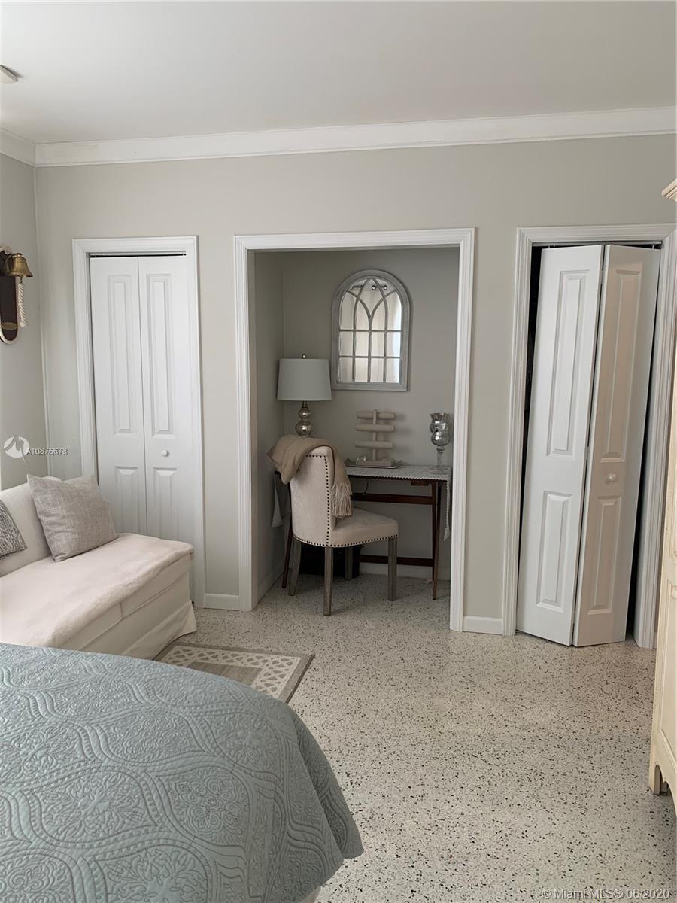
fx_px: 678
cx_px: 338
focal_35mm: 26
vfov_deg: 67.3
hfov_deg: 53.1
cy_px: 452
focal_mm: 4.25
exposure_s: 1/60
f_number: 1.8
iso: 100
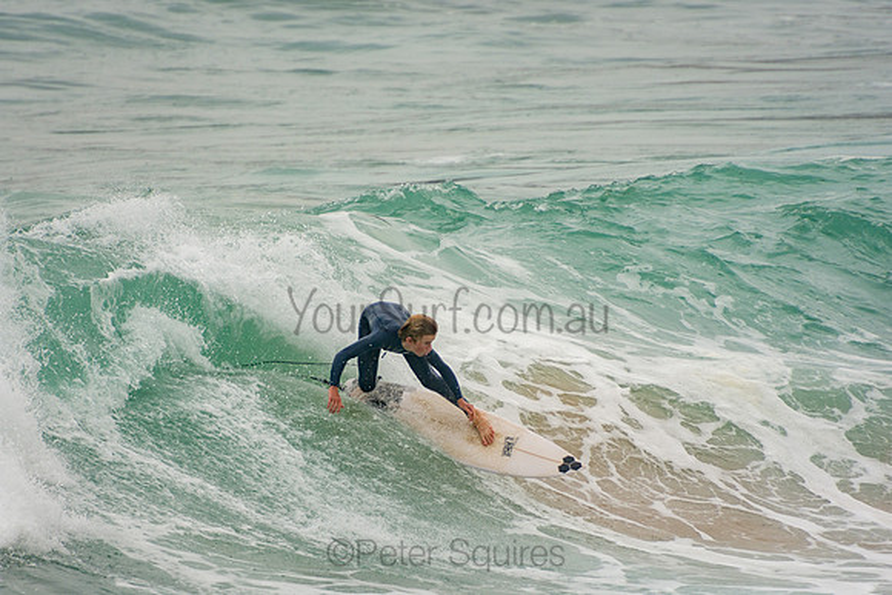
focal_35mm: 600
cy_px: 298
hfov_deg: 3.4
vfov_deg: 2.3
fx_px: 14869
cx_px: 446
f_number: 5.6
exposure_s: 1/1250
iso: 220
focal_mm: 400
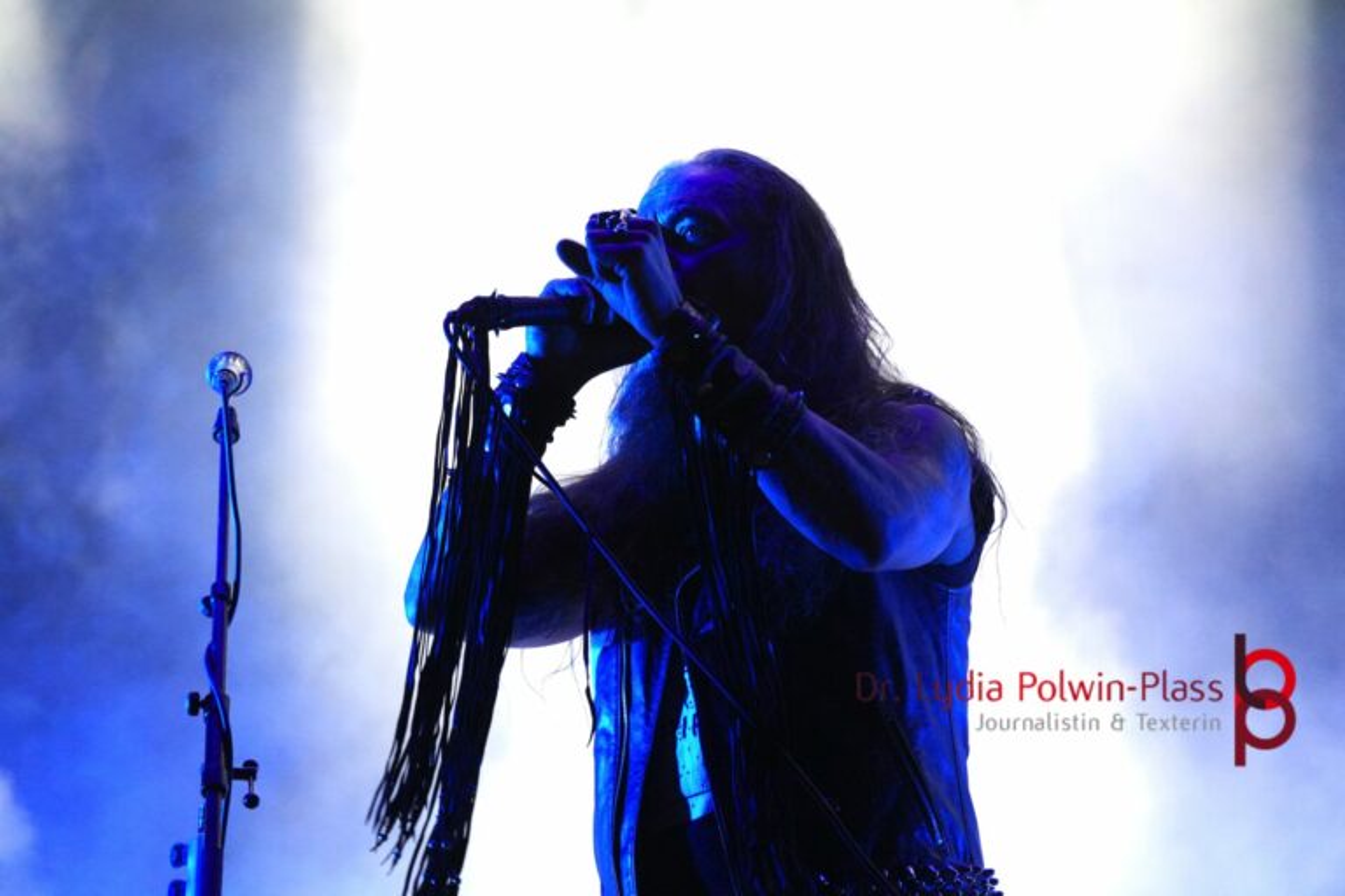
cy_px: 448
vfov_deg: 12.0
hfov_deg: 17.9
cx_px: 672
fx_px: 4259
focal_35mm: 114
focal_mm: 76
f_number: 5
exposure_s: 1/160
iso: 3200
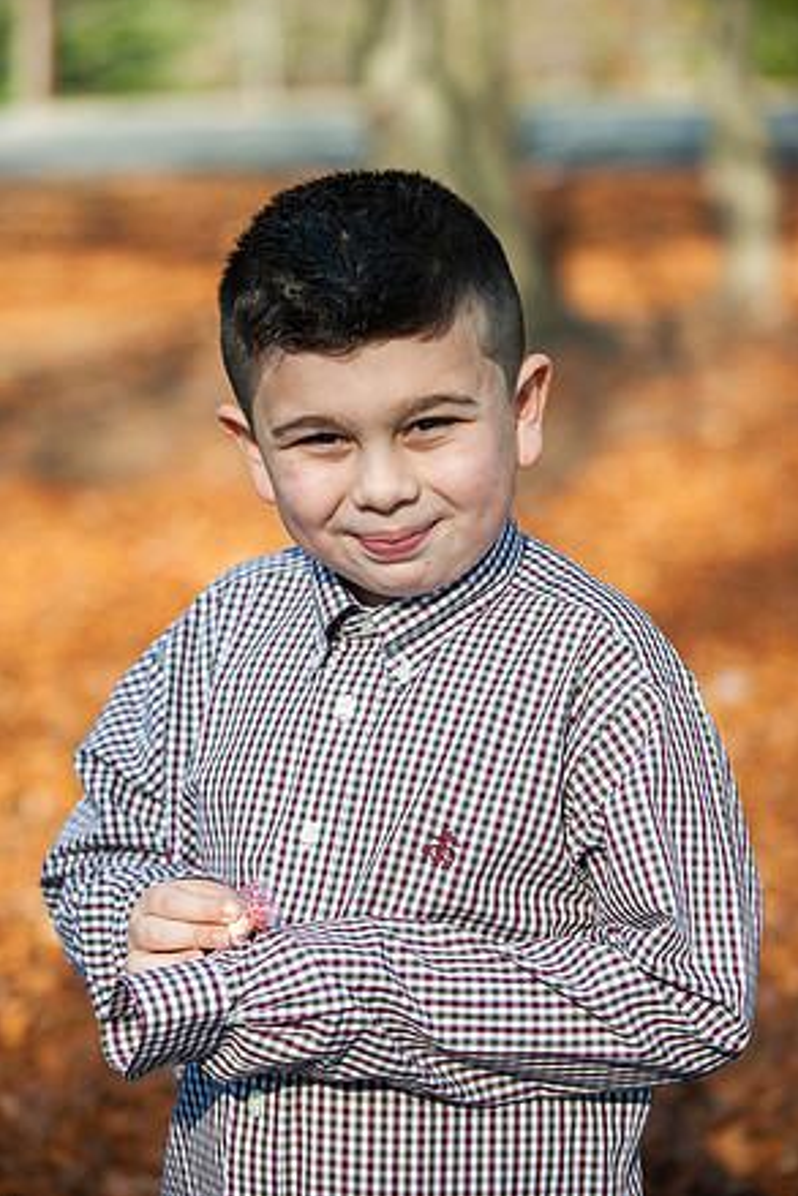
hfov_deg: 15.5
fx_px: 2923
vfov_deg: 23.1
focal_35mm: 88
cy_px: 586
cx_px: 404
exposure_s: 1/1600
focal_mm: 86
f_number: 3.5
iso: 320
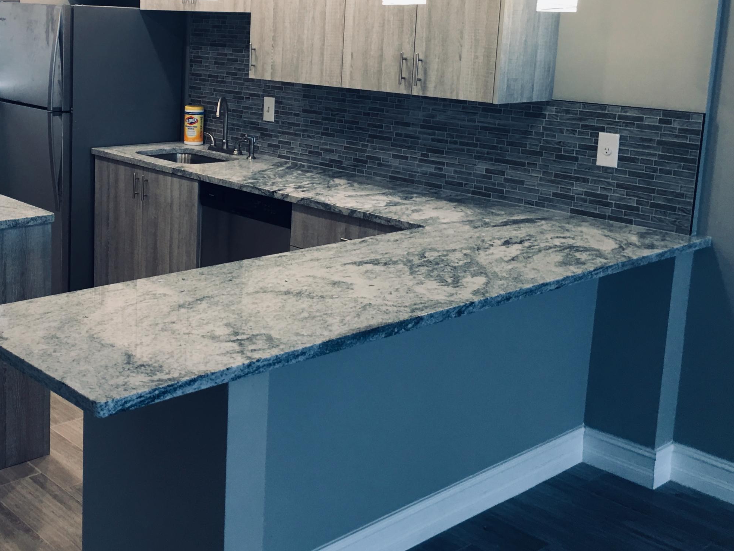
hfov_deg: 42.2
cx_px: 229
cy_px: 161
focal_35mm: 44
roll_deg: -1.3
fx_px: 933
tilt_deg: -3.9
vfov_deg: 32.4
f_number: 2.2
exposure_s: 1/15
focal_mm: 4.15
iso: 32
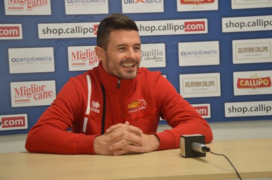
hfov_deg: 27.0
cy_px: 90
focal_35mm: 75
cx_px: 136
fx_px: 566
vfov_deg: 18.1
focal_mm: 50
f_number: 5
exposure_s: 1/25
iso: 400
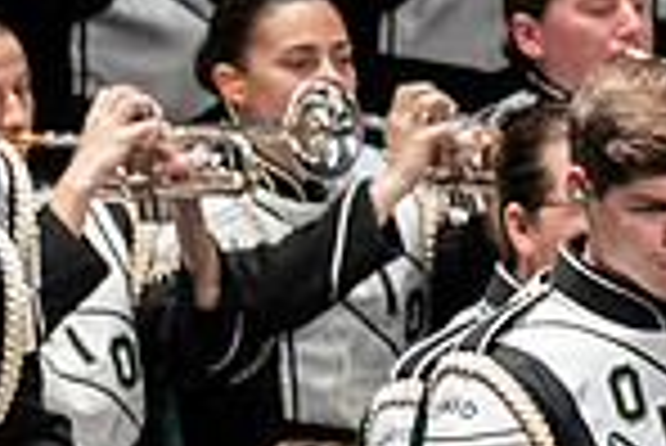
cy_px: 856
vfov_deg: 1.2
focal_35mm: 1172
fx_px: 21703
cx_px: -22
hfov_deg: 1.8
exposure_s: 1/500
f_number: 4
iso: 3200
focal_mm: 200
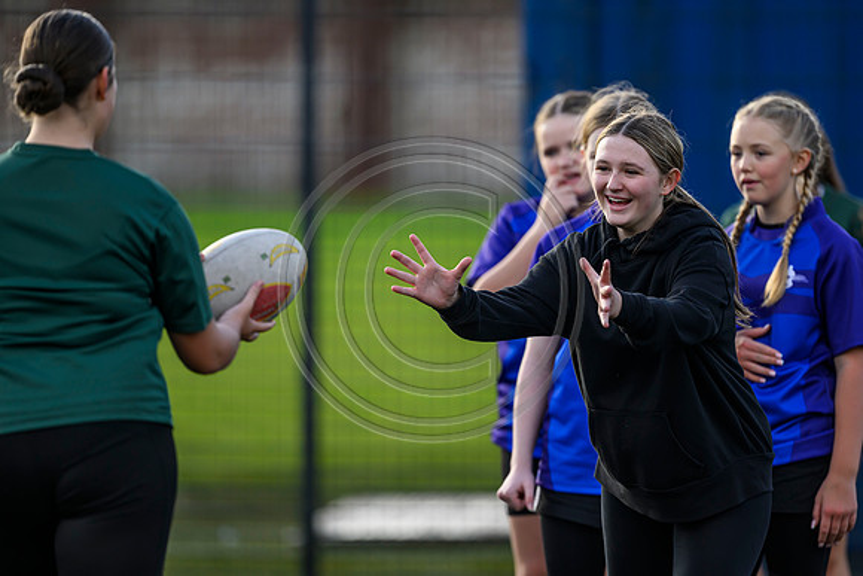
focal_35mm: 400
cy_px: 288
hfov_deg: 5.2
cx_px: 432
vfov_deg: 3.4
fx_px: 9591
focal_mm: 400
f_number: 3.2
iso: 500
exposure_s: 1/1600
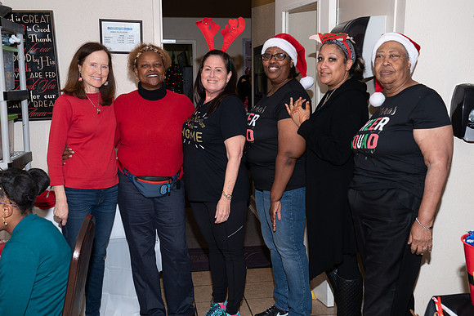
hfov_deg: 44.5
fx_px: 579
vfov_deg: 30.5
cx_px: 237
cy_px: 158
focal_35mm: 44
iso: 400
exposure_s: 1/80
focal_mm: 44
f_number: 7.1
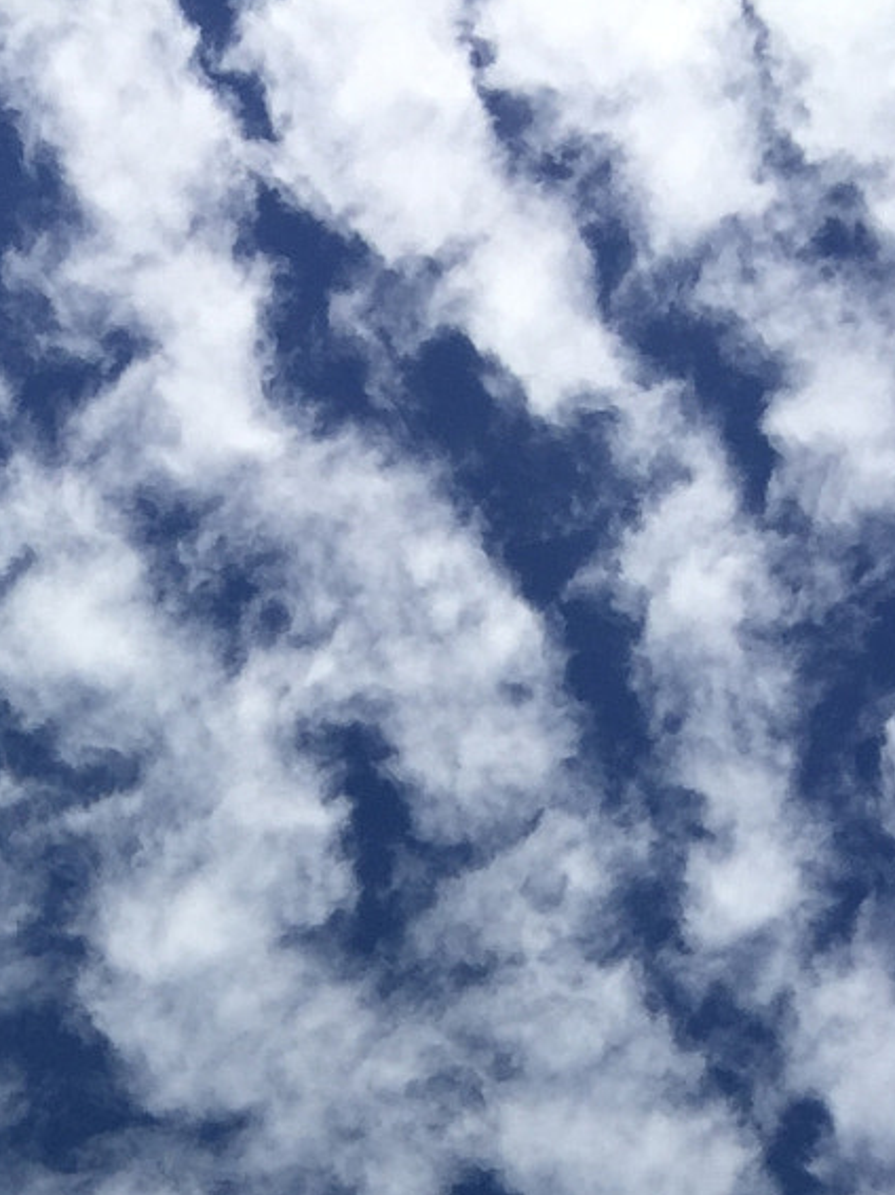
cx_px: 61
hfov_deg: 17.7
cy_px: 1664
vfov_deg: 21.0
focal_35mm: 82
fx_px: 2829
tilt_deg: +79.2
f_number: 2.2
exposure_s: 1/2326
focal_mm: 4.15
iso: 32
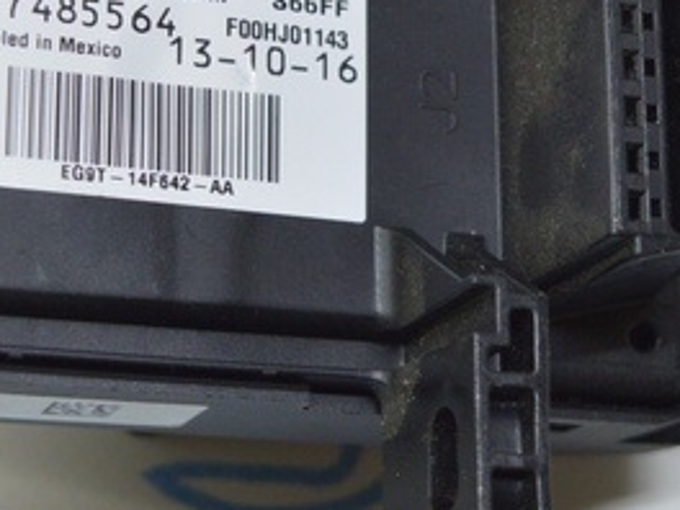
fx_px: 2632
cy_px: 182
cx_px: 121
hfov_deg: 14.6
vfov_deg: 11.1
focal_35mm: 134
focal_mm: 24
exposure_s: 1/60
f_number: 4
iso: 400
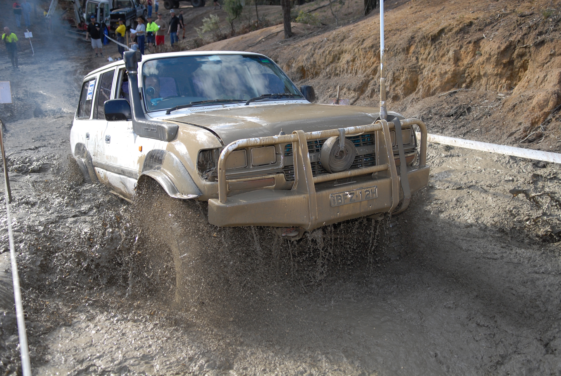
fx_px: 538
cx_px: 280
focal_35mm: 34
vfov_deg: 38.5
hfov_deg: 55.0
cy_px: 188
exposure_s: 1/1000
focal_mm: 23
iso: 250
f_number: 2.8
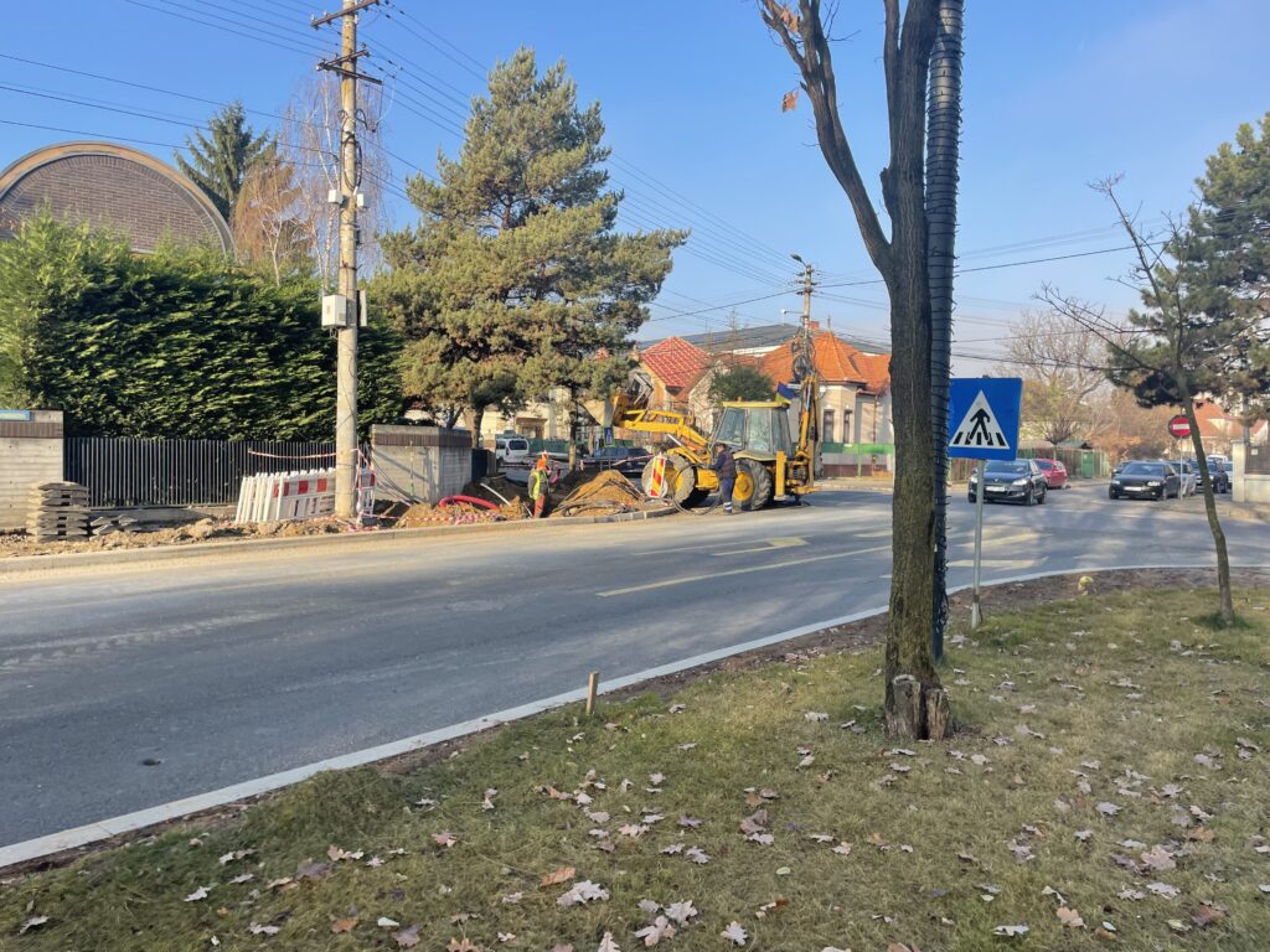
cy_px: 476
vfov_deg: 53.1
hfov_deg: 67.3
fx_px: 954
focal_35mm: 26
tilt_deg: +1.5
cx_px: 635
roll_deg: +0.2
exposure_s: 1/1208
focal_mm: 4.2
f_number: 1.6
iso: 32
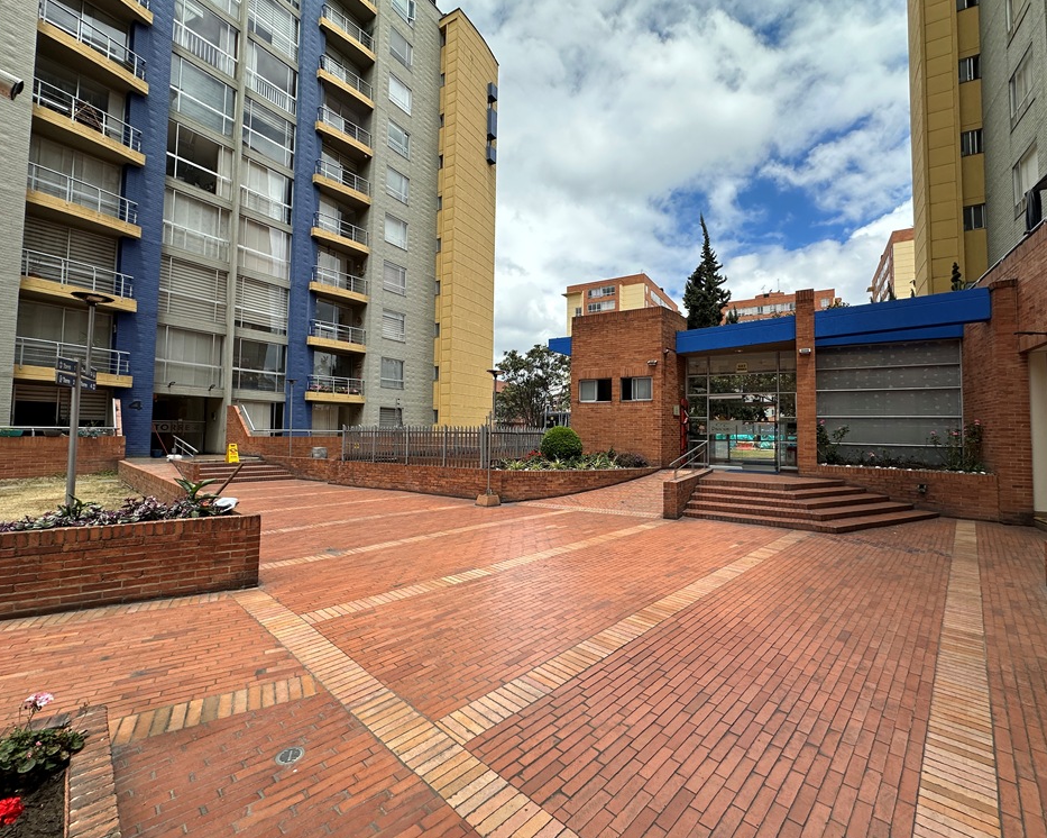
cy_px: 412
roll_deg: -0.6
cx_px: 545
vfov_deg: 84.0
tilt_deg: +2.8
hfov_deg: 96.8
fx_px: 465
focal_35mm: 15
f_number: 2.2
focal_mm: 2.22
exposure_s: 1/1770
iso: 50
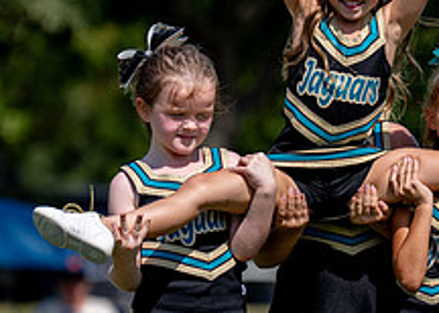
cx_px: 387
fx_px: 6928
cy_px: 210
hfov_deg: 3.6
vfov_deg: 2.6
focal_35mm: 556
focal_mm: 162
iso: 100
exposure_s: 1/2500
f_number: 2.8
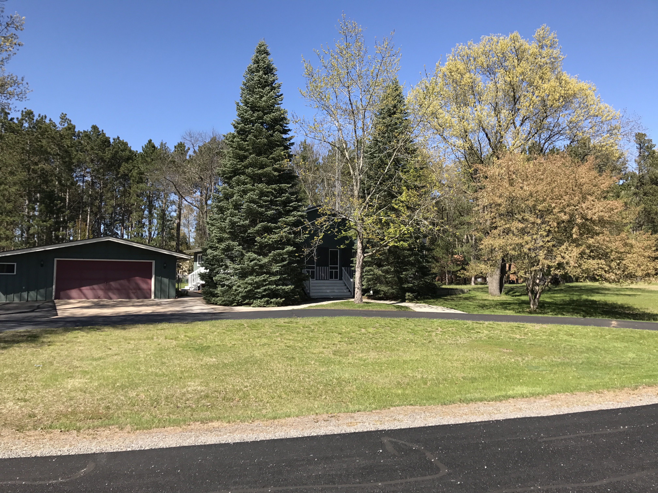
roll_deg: -0.9
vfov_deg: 49.7
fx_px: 532
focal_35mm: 28
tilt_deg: +3.2
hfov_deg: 63.4
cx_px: 329
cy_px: 246
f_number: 1.8
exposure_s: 1/1312
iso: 20
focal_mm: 3.99
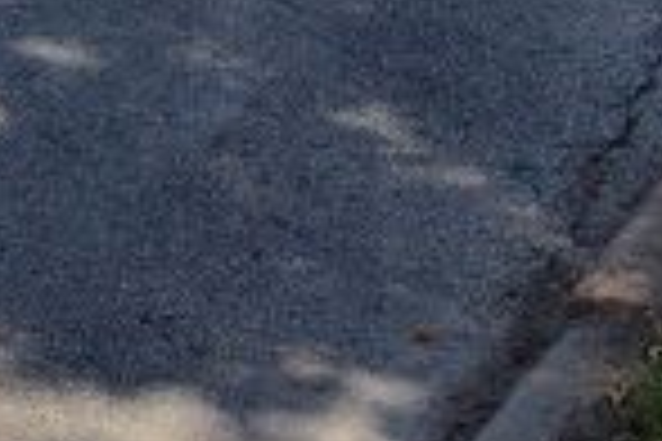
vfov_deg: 8.8
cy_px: -846
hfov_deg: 15.2
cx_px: -117
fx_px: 2390
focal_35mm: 130
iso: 100
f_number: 1.8
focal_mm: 5.56
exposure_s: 1/1486
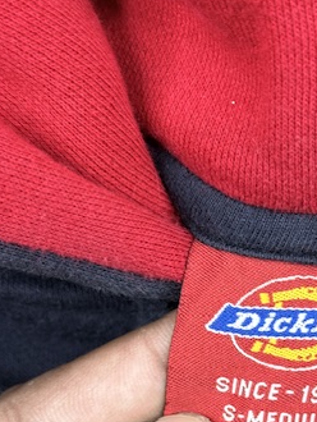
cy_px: 262
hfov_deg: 15.7
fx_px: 1134
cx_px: 291
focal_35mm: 93
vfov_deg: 21.0
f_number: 1.78
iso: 125
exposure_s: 1/100
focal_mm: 6.76
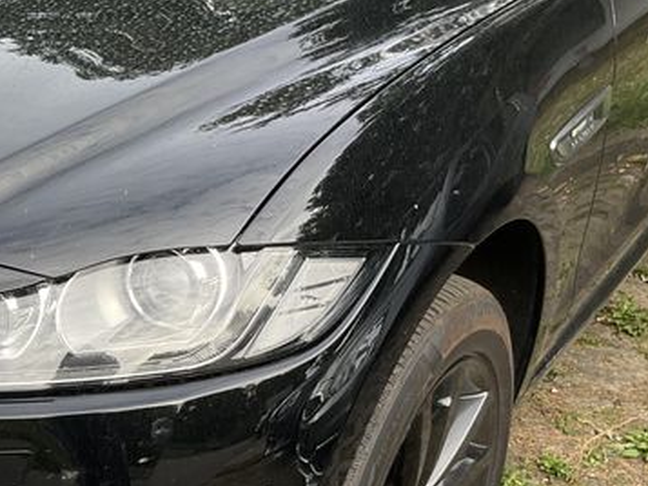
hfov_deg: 28.6
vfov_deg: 22.4
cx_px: 56
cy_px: 370
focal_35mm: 65
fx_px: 1217
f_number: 1.8
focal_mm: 3
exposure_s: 1/173
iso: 20
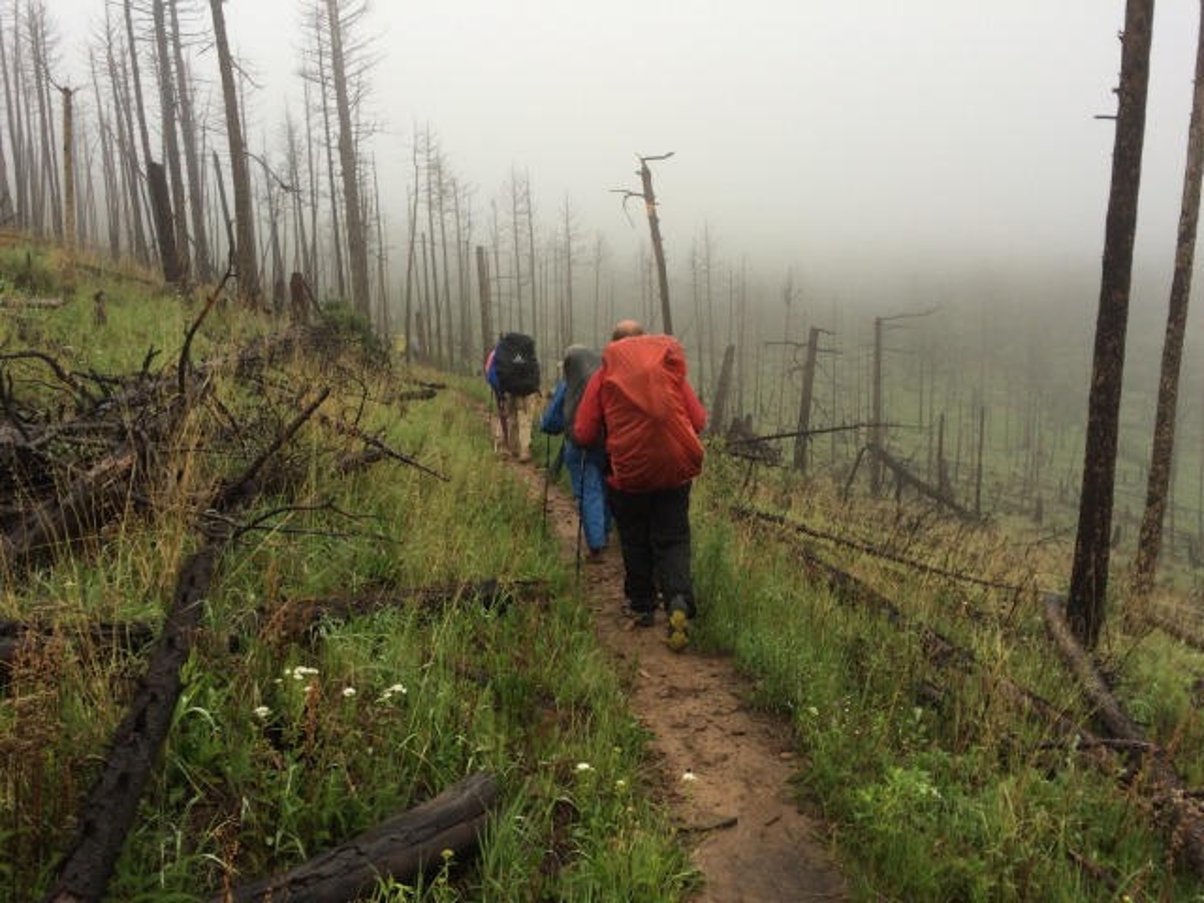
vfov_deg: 48.2
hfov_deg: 61.7
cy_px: 452
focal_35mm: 29
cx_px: 602
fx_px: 1009
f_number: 2.2
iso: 40
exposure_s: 1/120
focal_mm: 4.15
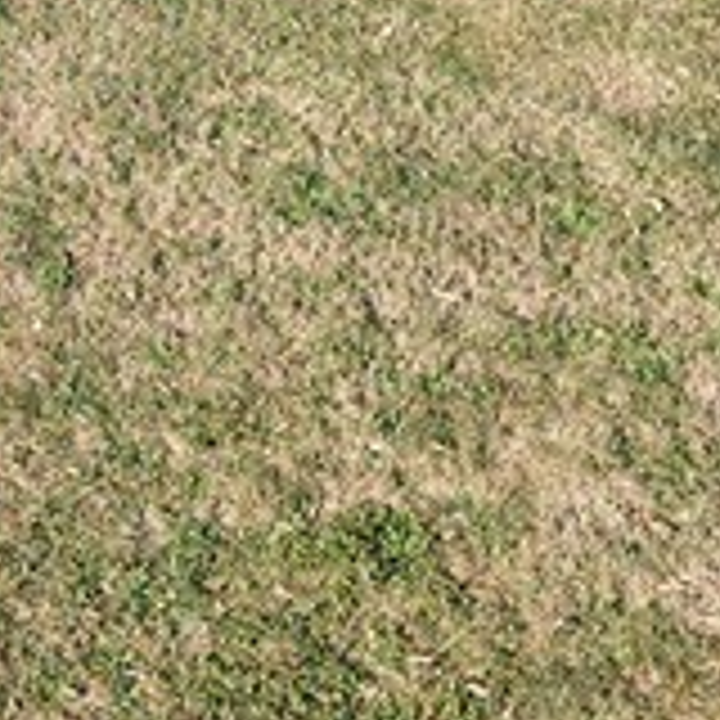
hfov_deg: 12.7
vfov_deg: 12.7
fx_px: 3200
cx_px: 76
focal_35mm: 136
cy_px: 4
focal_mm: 8.67
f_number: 1.8
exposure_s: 1/2000
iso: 180
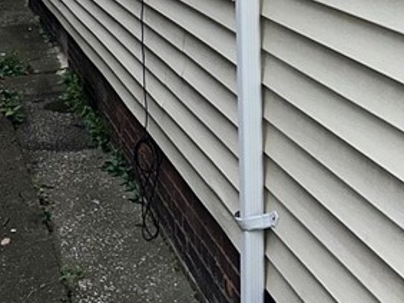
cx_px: 99
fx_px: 1016
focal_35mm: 87
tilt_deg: -0.1
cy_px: -159
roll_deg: +1.8
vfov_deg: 15.6
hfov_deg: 22.3
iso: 50
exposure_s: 1/1664
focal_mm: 6.86
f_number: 1.78
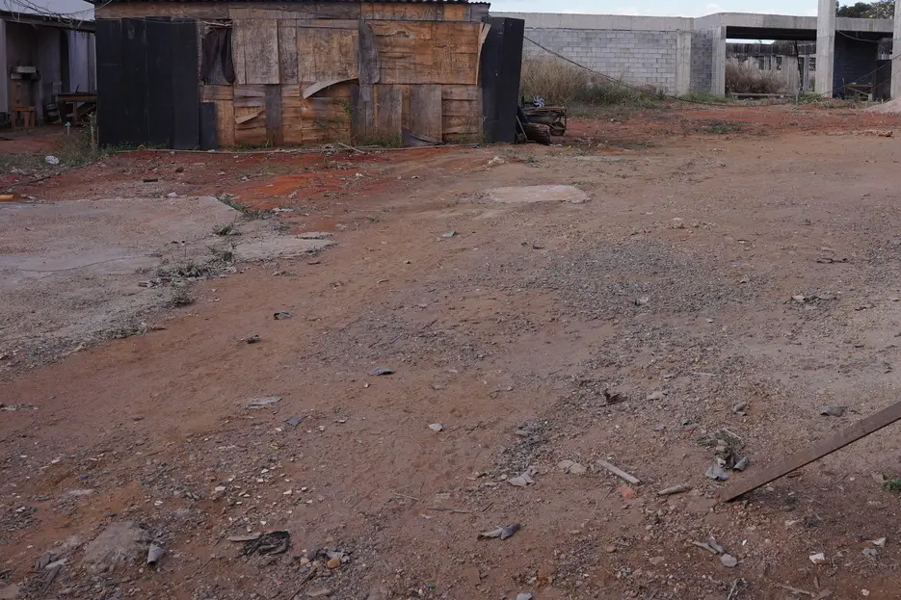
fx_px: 951
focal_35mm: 38
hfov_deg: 49.8
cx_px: 597
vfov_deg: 34.6
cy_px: 180
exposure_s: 1/200
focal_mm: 24
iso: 200
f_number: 7.1
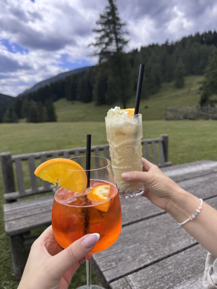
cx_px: 108
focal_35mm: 24
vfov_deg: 71.6
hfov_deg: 56.8
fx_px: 201
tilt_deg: -10.6
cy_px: 144
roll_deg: +2.1
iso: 80
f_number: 1.78
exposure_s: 1/2833
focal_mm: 6.76
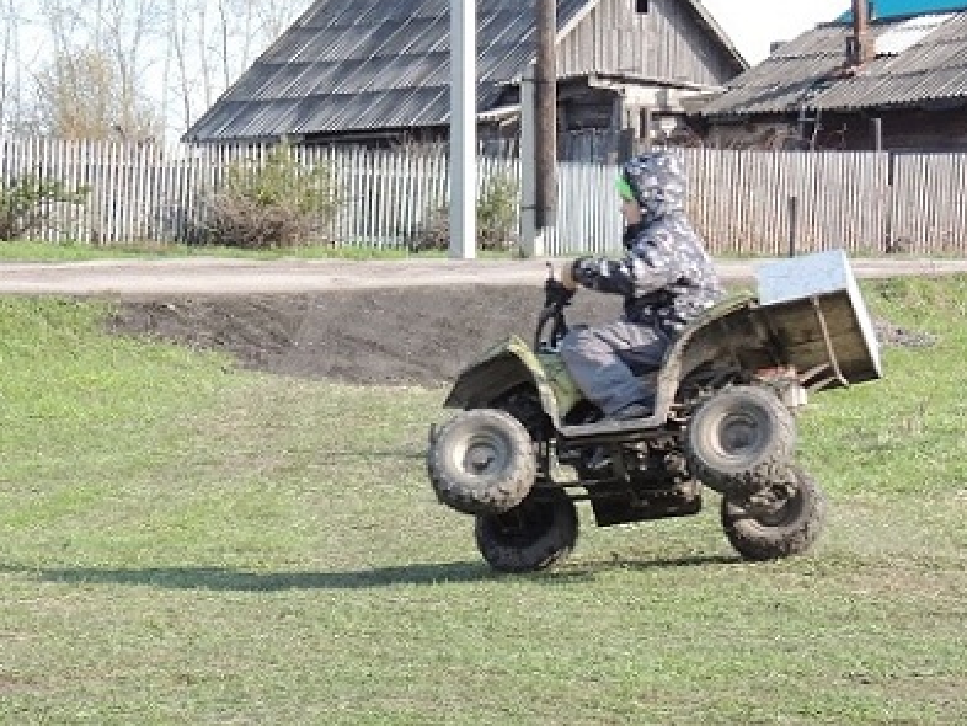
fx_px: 3996
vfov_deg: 10.4
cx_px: 372
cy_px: 527
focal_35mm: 143
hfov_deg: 13.8
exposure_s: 1/400
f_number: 3.9
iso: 180
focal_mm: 13.3
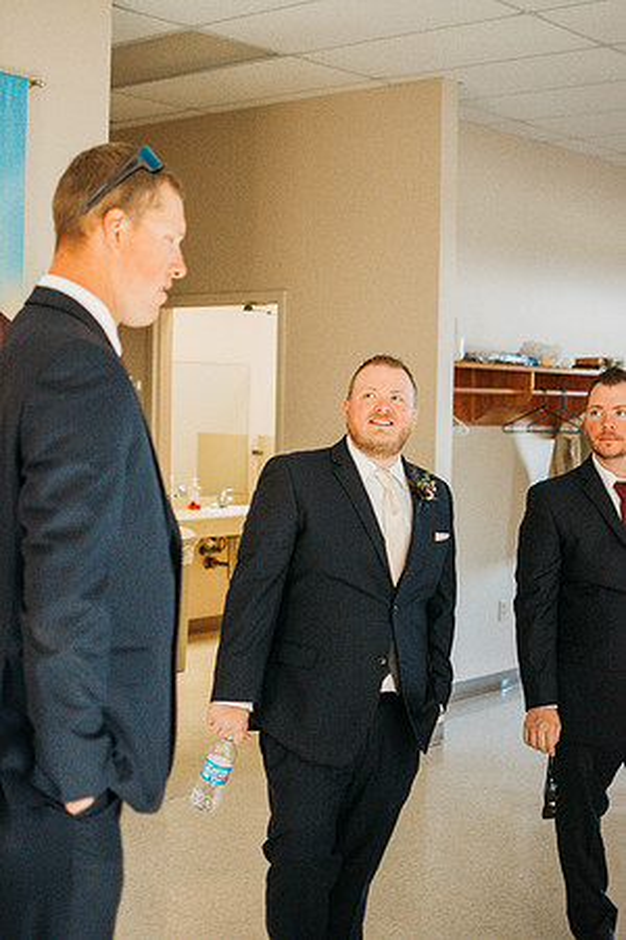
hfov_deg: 25.8
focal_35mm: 52
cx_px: 313
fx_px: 1369
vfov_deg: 37.9
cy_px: 470
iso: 1000
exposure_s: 1/1000
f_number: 1.8
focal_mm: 35
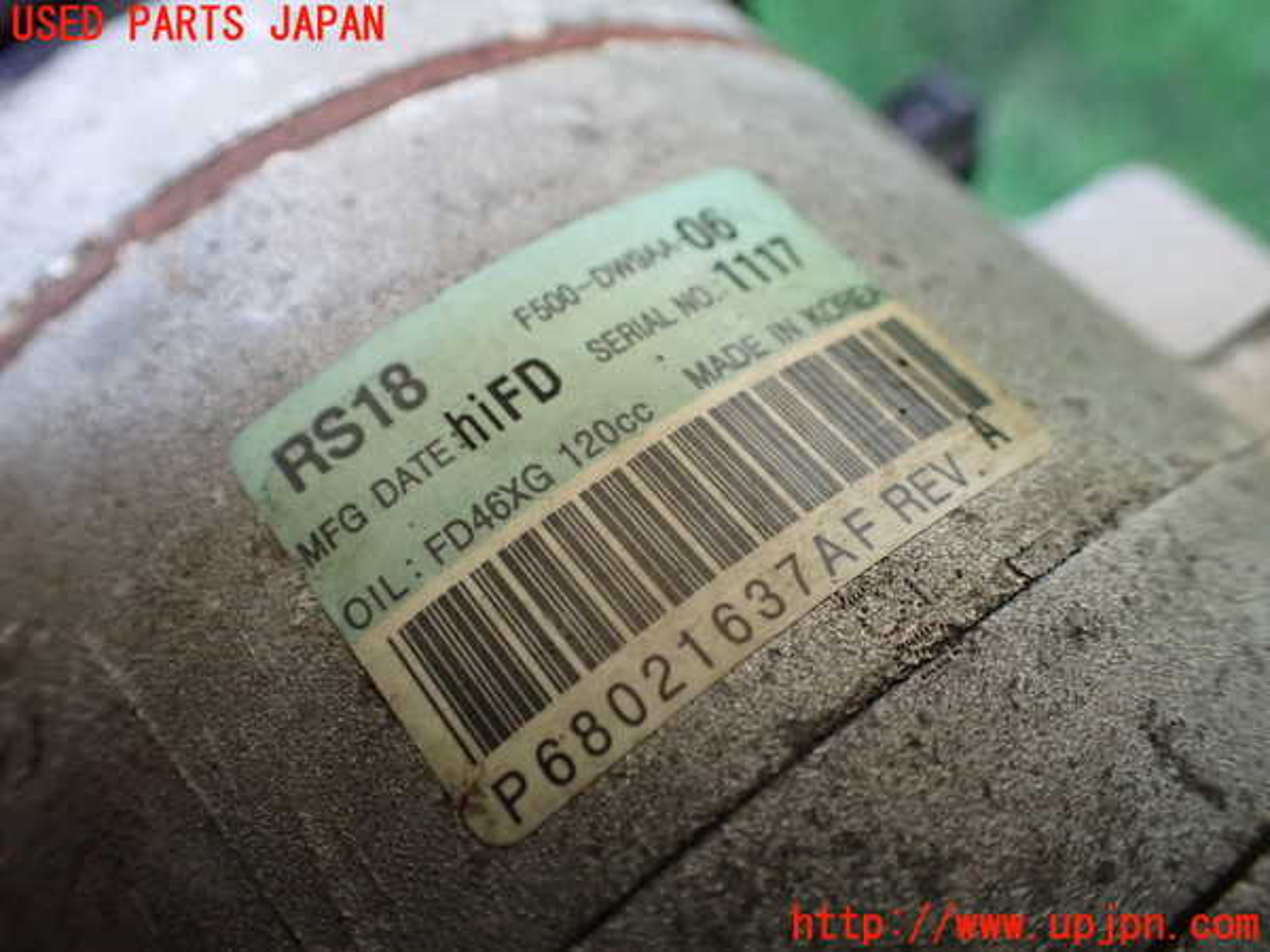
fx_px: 1101
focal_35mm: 30
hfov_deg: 60.0
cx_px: 635
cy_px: 476
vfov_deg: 46.8
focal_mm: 5.4
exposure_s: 1/125
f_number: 2.3
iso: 800
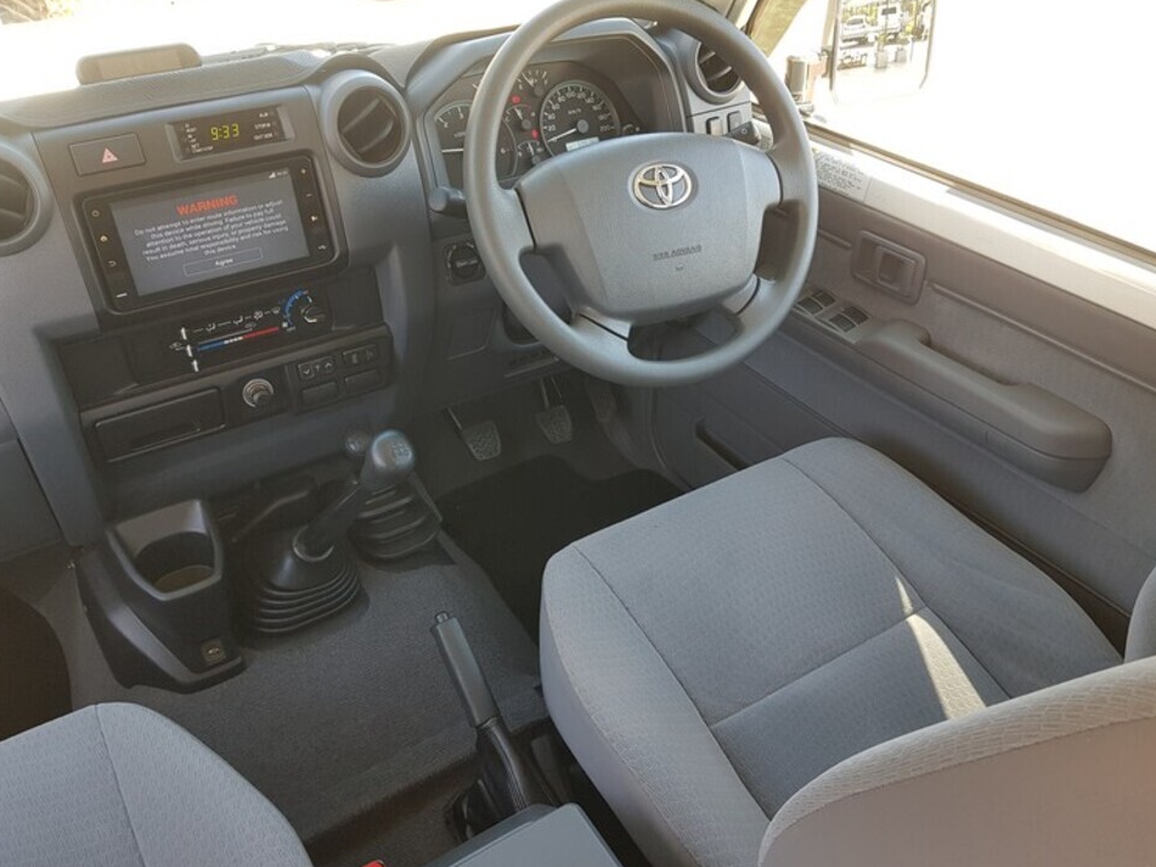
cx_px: 590
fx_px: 935
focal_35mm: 28
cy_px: 462
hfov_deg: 63.4
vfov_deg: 49.7
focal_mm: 4.3
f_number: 1.7
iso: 80
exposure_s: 1/100
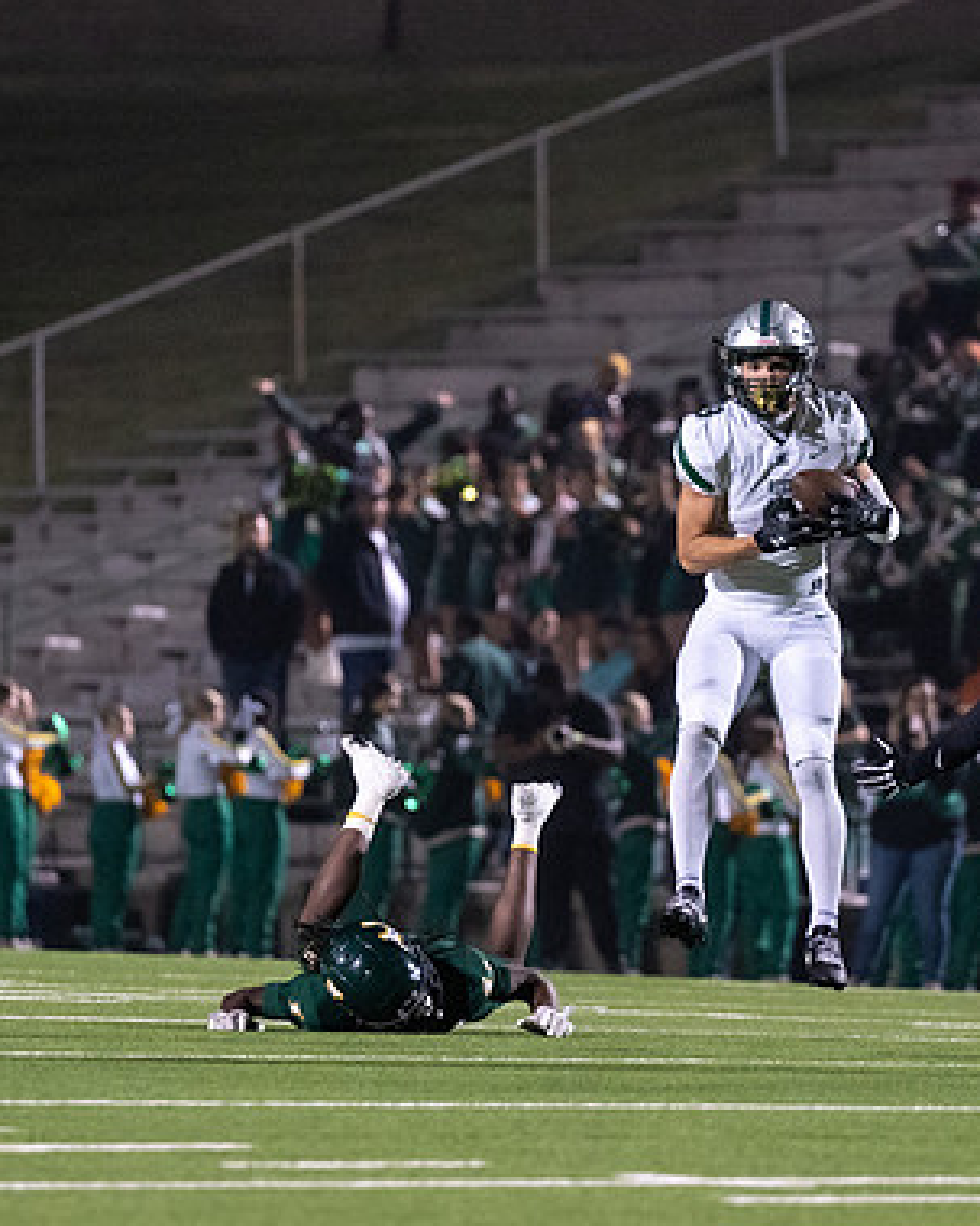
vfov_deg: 3.9
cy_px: 605
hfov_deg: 3.1
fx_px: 17954
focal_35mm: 495
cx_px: 633
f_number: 2.8
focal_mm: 200
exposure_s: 1/1250
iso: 3200
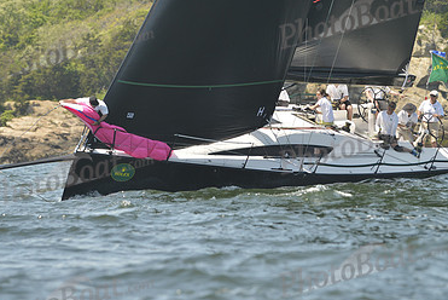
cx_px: 217
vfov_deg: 3.4
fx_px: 5056
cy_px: 97
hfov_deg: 5.1
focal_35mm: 406
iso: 280
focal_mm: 260
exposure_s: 1/1250
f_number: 4.5
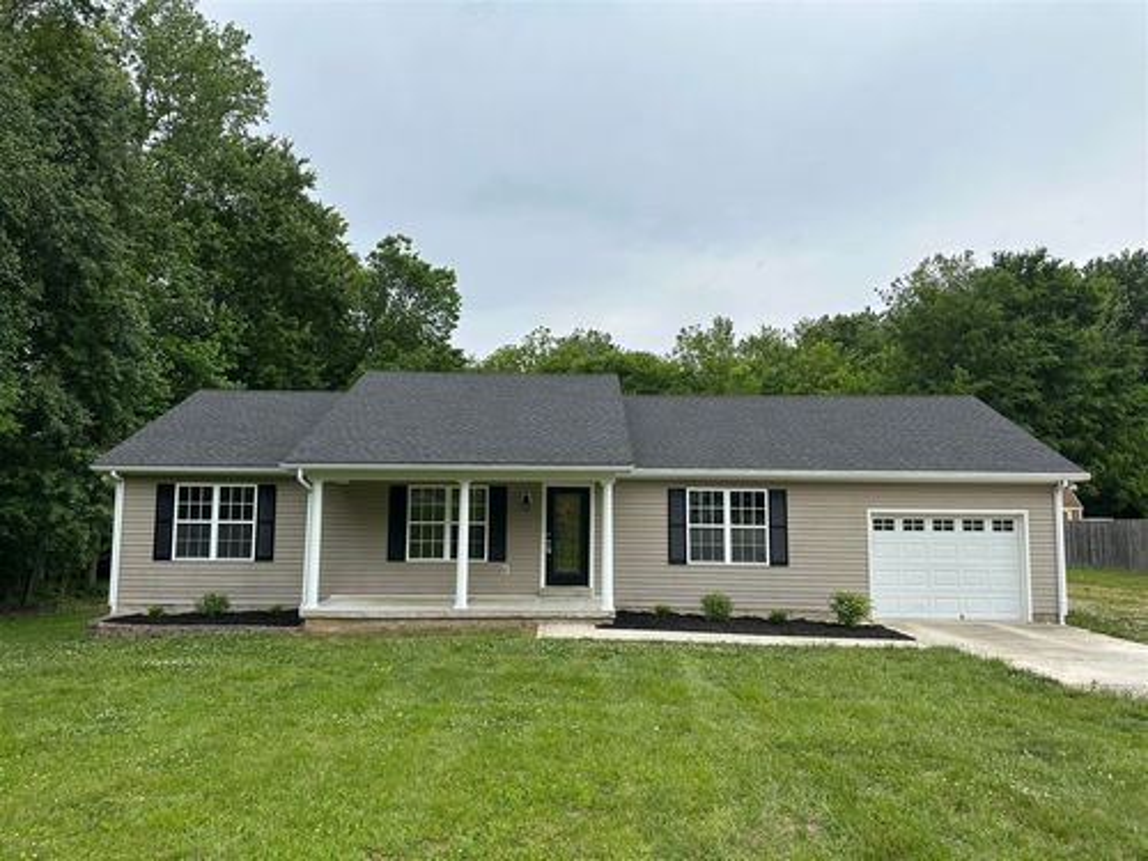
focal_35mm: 24
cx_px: 574
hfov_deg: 71.6
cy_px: 430
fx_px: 796
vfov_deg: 56.8
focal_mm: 6.86
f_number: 1.78
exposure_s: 1/2660
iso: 80
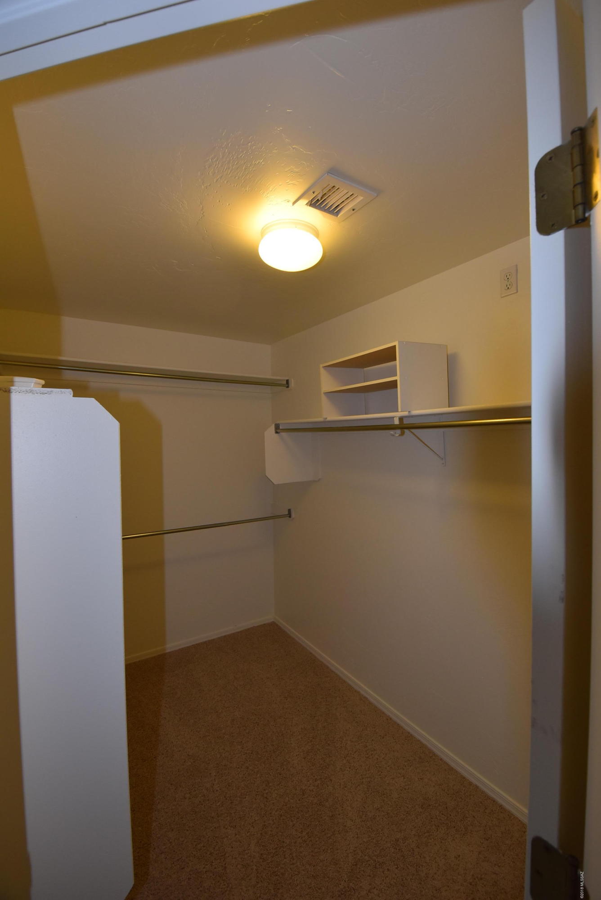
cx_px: 300
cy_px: 450
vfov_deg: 100.4
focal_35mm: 15
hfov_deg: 77.4
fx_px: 375
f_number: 5
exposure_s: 1/100
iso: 560
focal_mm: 10
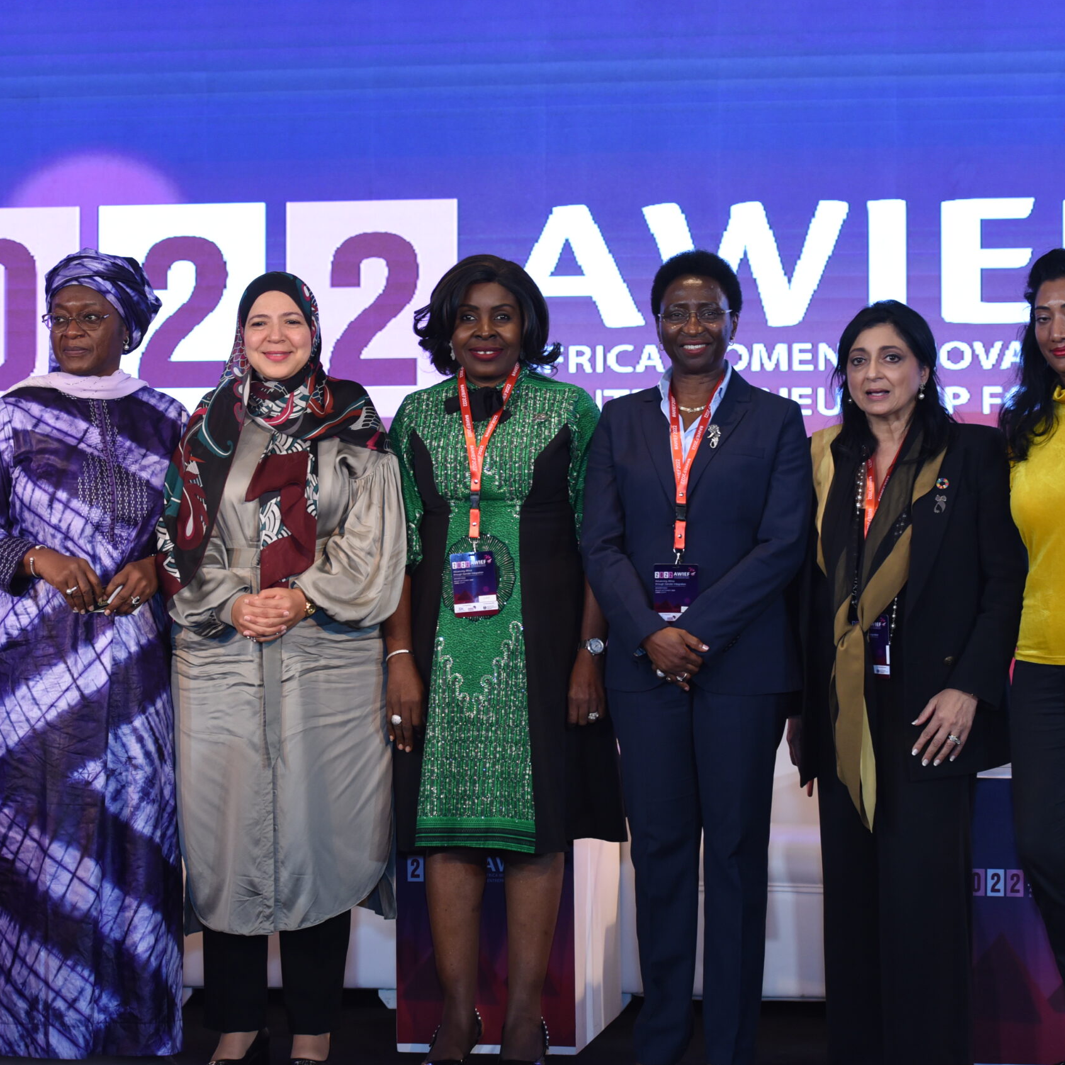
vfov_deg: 19.3
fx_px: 3133
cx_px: 540
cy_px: 534
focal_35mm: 90
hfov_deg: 19.3
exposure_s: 1/125
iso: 1250
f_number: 2.8
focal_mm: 70
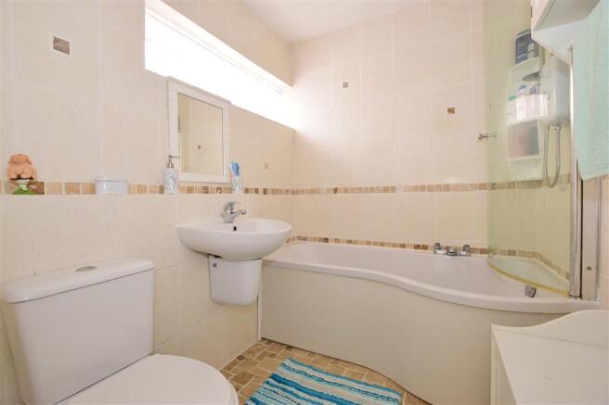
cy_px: 202
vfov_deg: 77.3
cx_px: 304
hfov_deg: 100.4
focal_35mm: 15
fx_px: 254
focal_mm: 10
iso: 640
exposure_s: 1/15
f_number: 6.3
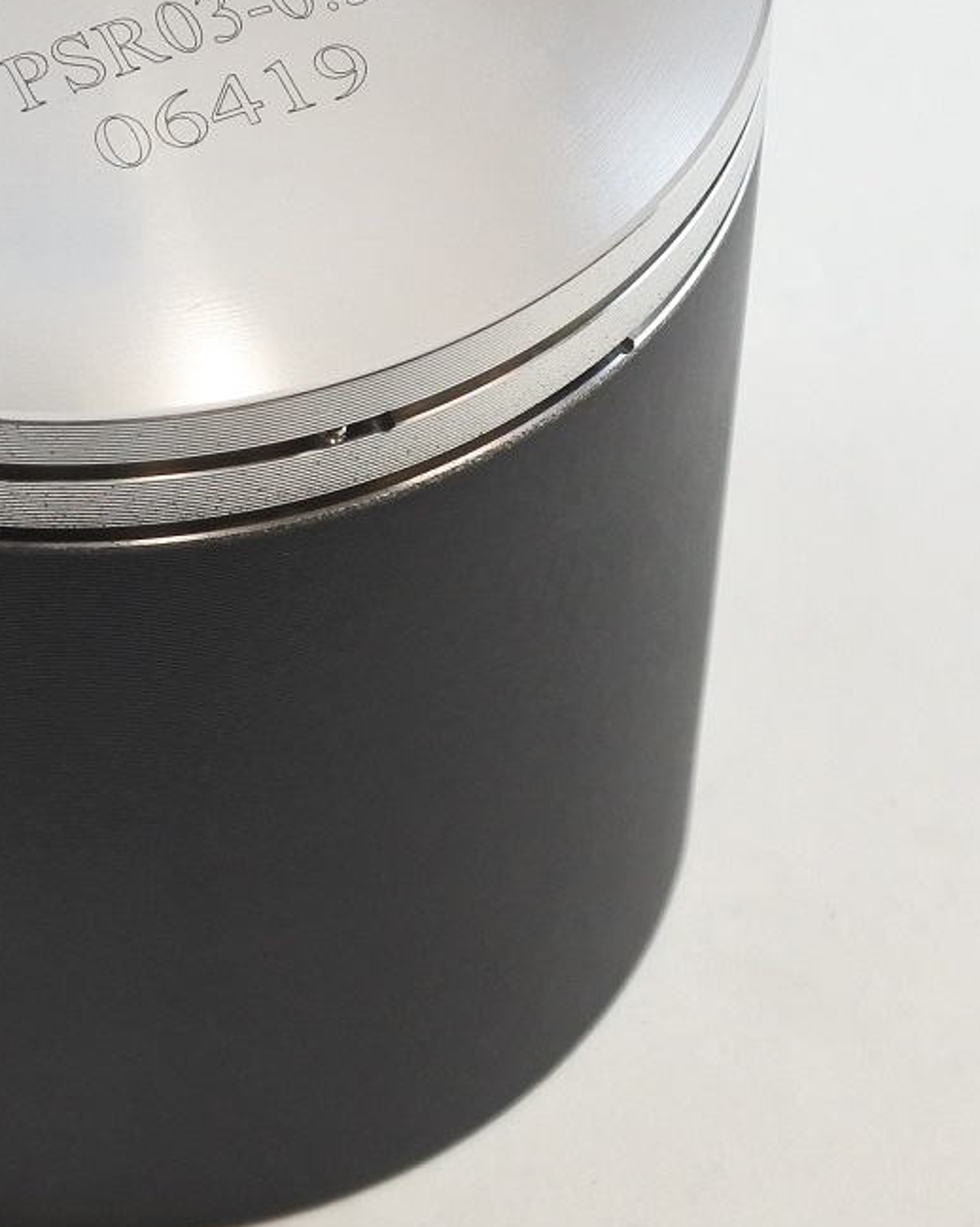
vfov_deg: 18.2
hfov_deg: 14.5
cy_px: 398
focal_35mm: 105
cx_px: 79
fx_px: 3809
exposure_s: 1/125
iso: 450
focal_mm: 15.7
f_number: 4.2
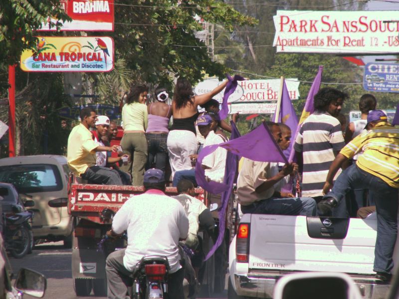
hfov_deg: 4.9
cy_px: 150
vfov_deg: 3.7
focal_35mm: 406
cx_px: 200
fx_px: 4680
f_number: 4.5
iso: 50
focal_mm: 67.31
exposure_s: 1/500
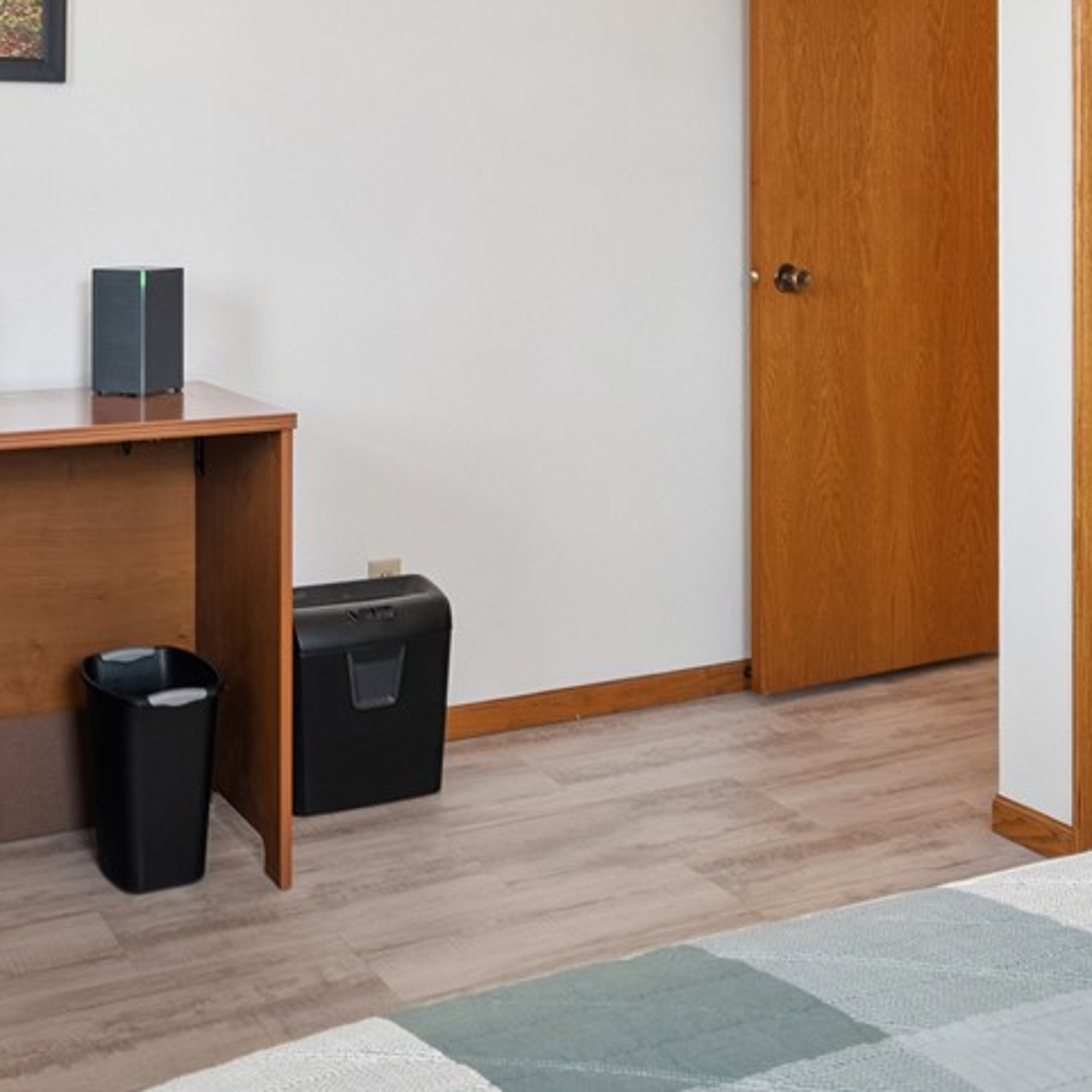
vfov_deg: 33.6
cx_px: 539
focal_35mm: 48
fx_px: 1713
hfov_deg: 35.4
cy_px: 126
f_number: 10
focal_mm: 16
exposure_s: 1/2.5
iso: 400
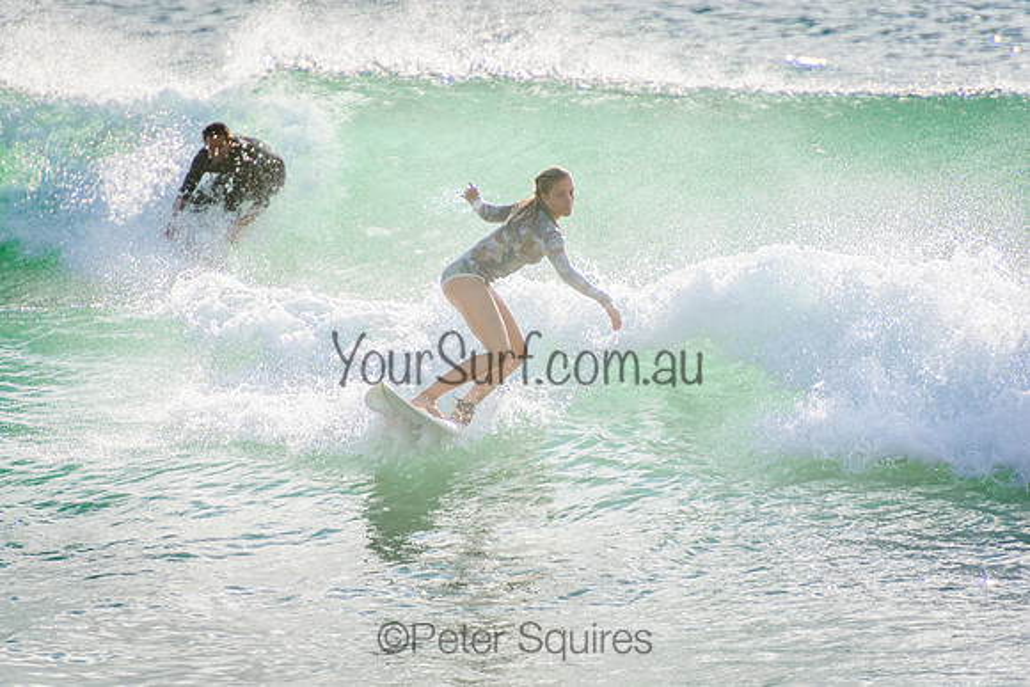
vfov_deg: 2.3
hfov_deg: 3.4
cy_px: 344
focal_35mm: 600
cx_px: 515
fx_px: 17170
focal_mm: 400
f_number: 5.6
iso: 250
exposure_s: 1/2000
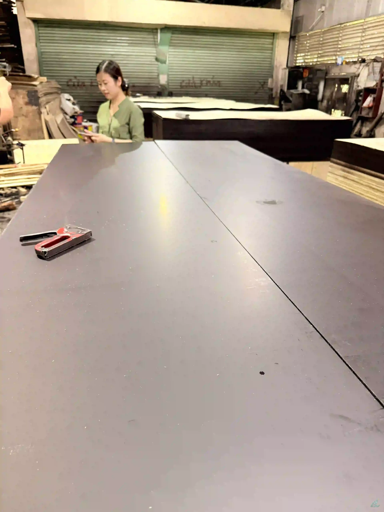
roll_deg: -2.0
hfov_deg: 56.8
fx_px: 355
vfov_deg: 71.6
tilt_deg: -25.8
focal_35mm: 24
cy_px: 256
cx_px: 192
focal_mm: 6.76
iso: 500
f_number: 1.78
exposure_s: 1/50
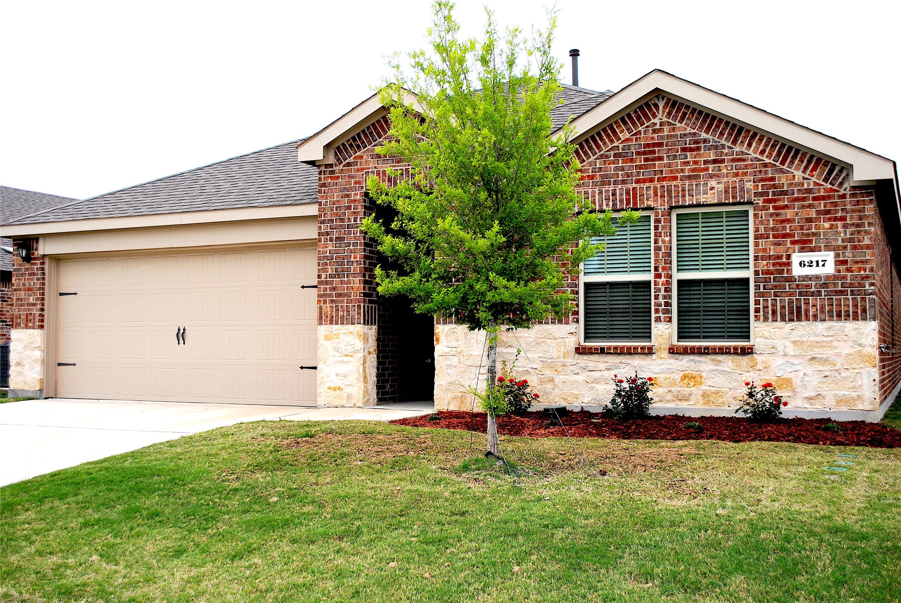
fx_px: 977
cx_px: 450
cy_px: 302
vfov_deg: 34.3
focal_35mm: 39
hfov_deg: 49.5
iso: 100
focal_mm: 26
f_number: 5
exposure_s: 1/200
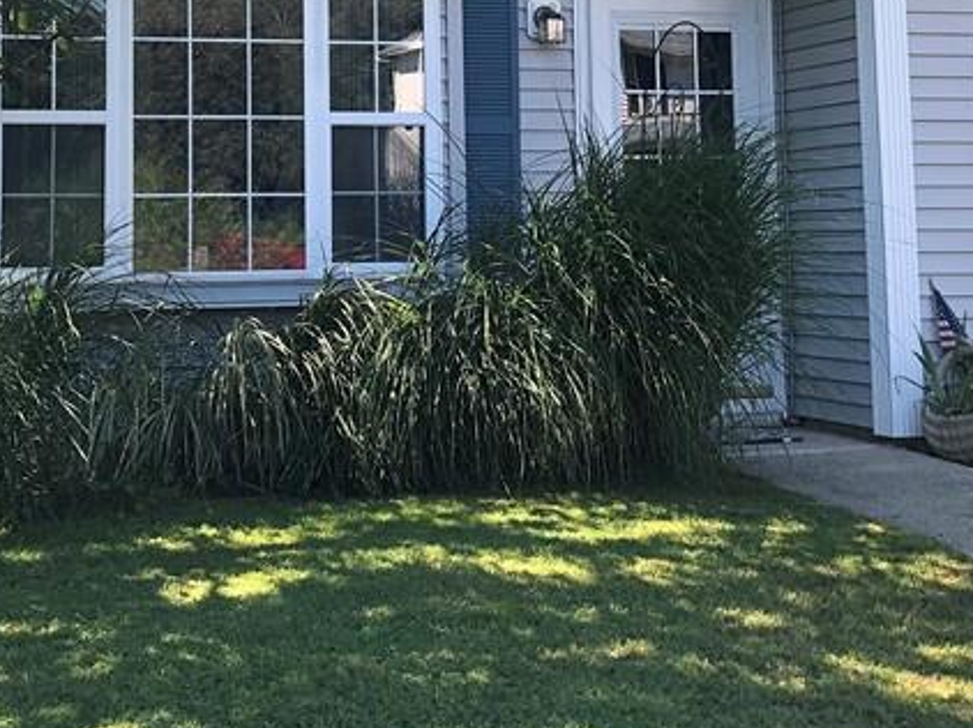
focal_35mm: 68
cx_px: 316
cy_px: 58
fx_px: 1910
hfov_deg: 28.4
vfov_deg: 21.1
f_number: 1.8
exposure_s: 1/347
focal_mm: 4
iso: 20
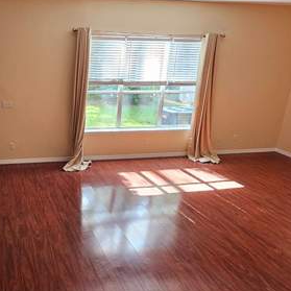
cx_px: 67
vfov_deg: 49.4
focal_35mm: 33
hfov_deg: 47.6
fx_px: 314
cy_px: 176
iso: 200
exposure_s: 1/77.5
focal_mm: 2.2
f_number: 2.2
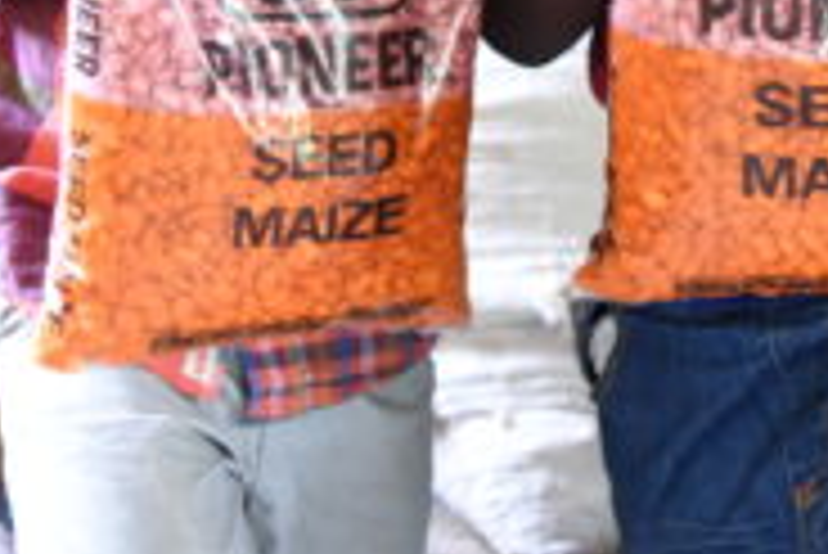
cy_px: -236
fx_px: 2854
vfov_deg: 10.7
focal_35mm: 124
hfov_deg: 16.5
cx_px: 504
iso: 4000
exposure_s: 1/40
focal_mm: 38
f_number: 4
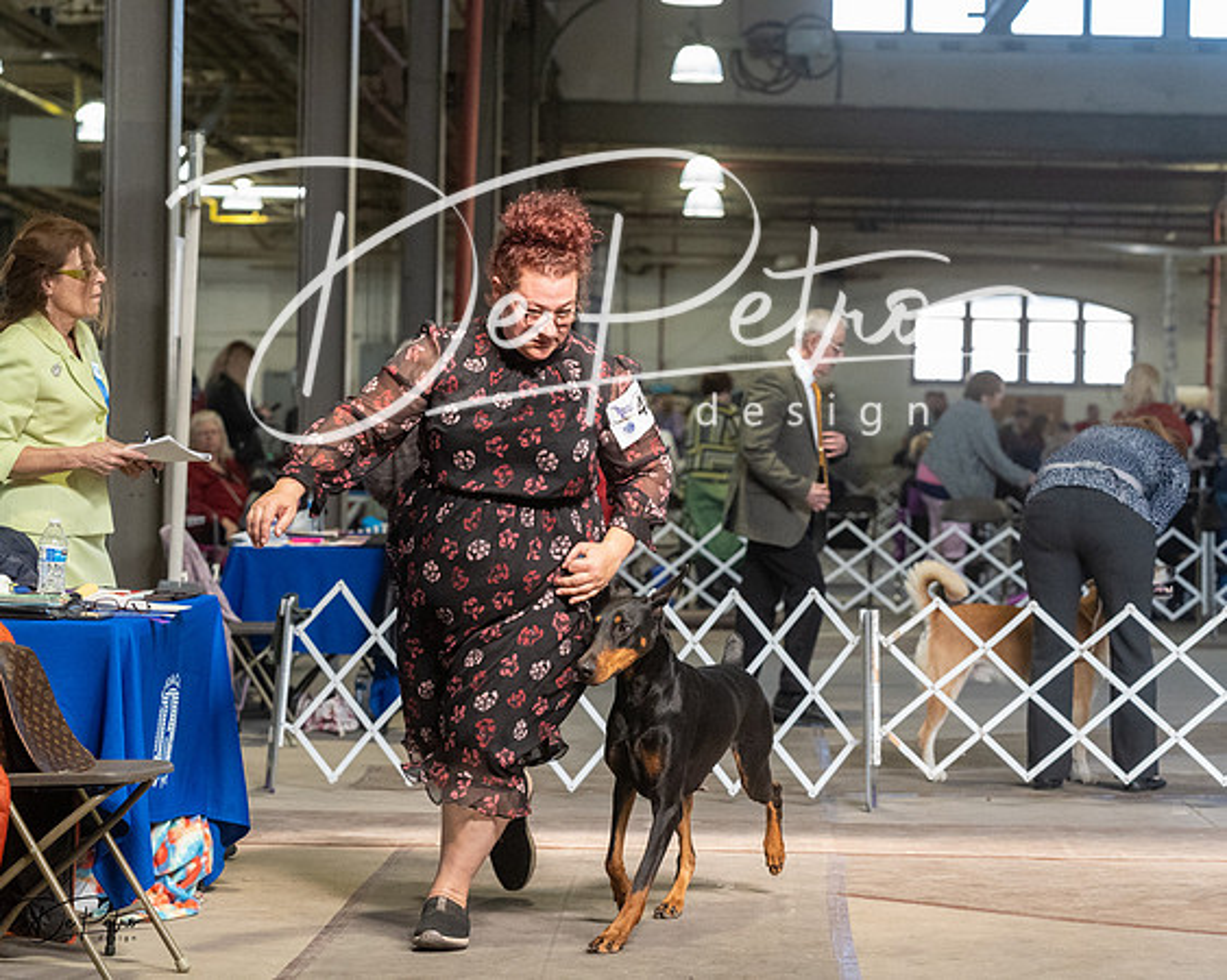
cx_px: 614
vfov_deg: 13.7
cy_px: 490
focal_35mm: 113
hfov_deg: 17.1
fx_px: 4088
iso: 6400
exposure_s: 1/400
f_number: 5
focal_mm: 100
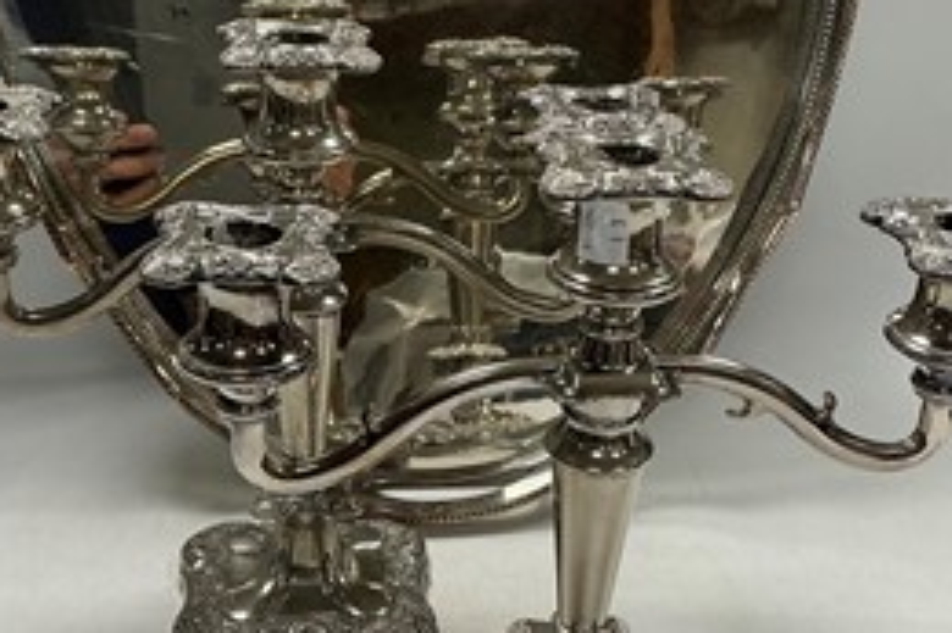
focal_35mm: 56
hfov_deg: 35.7
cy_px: 351
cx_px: 467
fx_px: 1480
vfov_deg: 24.1
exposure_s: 1/122
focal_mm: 3
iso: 50
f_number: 1.8
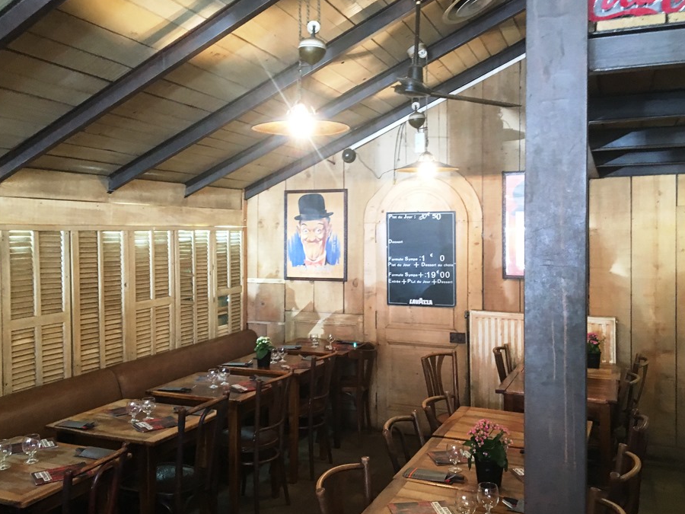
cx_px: 333
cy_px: 236
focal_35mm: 33
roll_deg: -0.2
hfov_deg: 55.3
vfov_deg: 42.9
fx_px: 653
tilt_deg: -0.8
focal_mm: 4.15
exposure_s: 1/33
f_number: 2.2
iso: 200
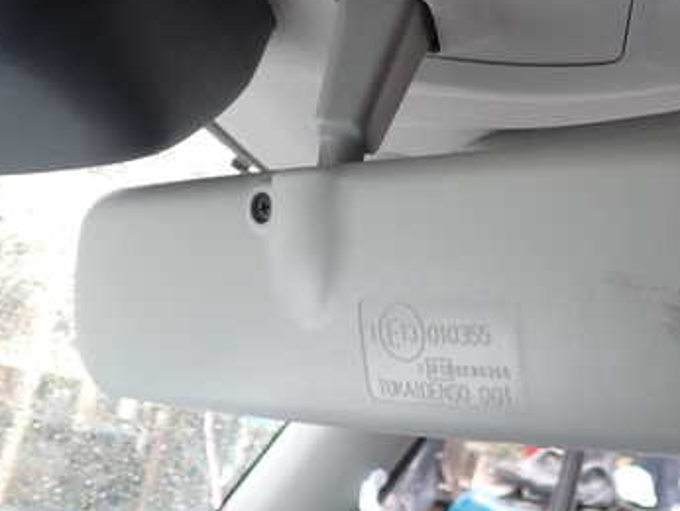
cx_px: 482
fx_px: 1022
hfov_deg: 36.2
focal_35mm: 52
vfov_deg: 27.7
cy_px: 132
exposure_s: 1/60
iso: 160
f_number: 2.3
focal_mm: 5.4
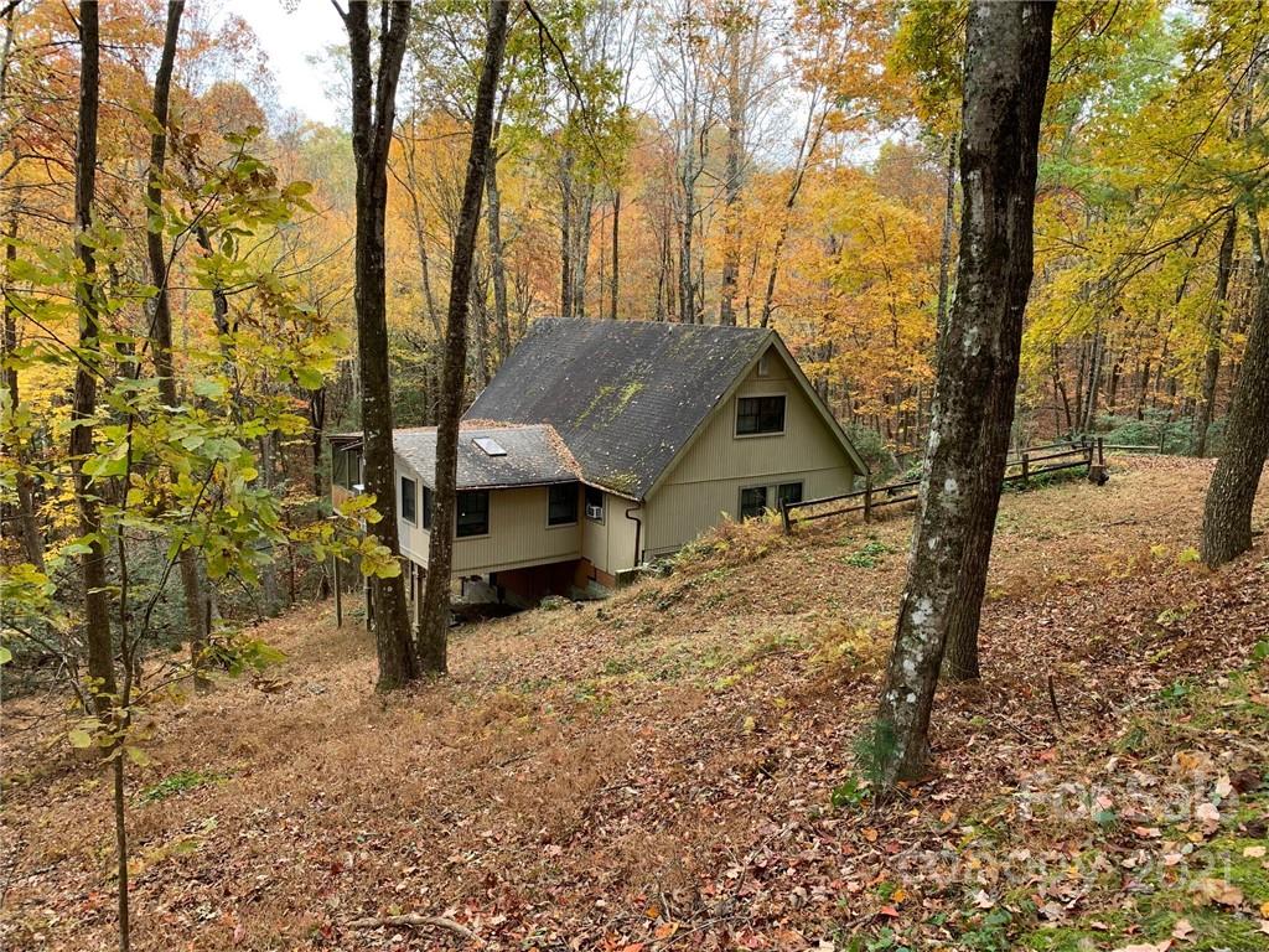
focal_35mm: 26
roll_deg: -1.9
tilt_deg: -8.7
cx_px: 634
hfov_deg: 67.3
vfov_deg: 53.1
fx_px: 953
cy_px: 476
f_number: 1.8
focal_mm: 4.25
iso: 64
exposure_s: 1/121
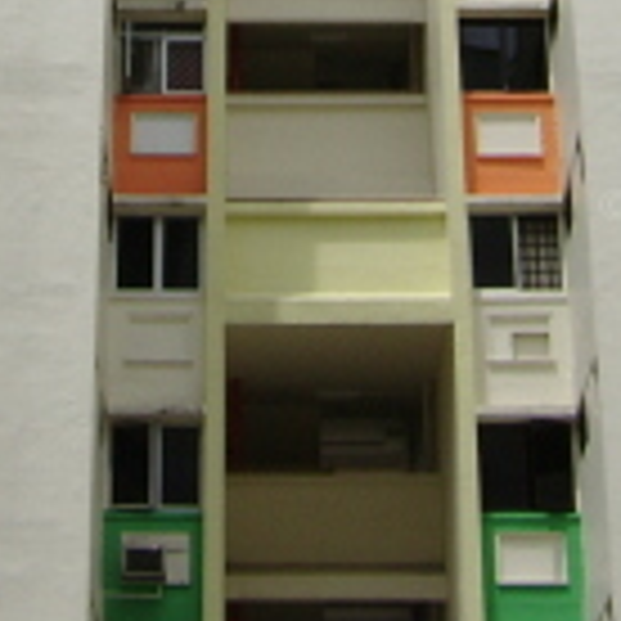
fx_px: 2496
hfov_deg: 14.0
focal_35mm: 123
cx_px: 36
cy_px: -238
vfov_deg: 13.5
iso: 50
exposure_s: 1/500
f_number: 5.8
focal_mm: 5.95
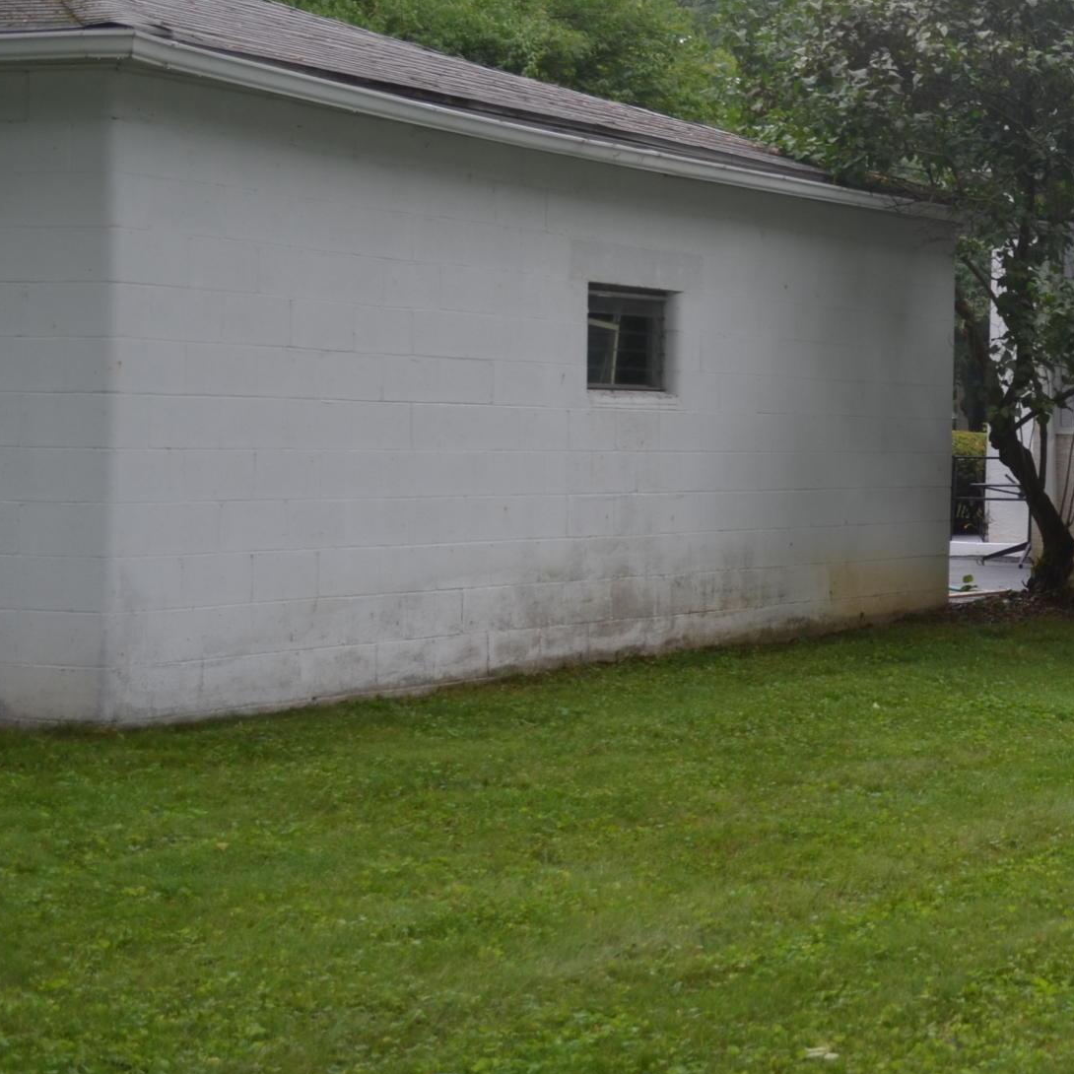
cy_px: 441
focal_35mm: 84
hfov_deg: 19.2
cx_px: 1358
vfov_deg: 20.6
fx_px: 2949
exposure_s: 1/200
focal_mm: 24
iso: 100
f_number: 5
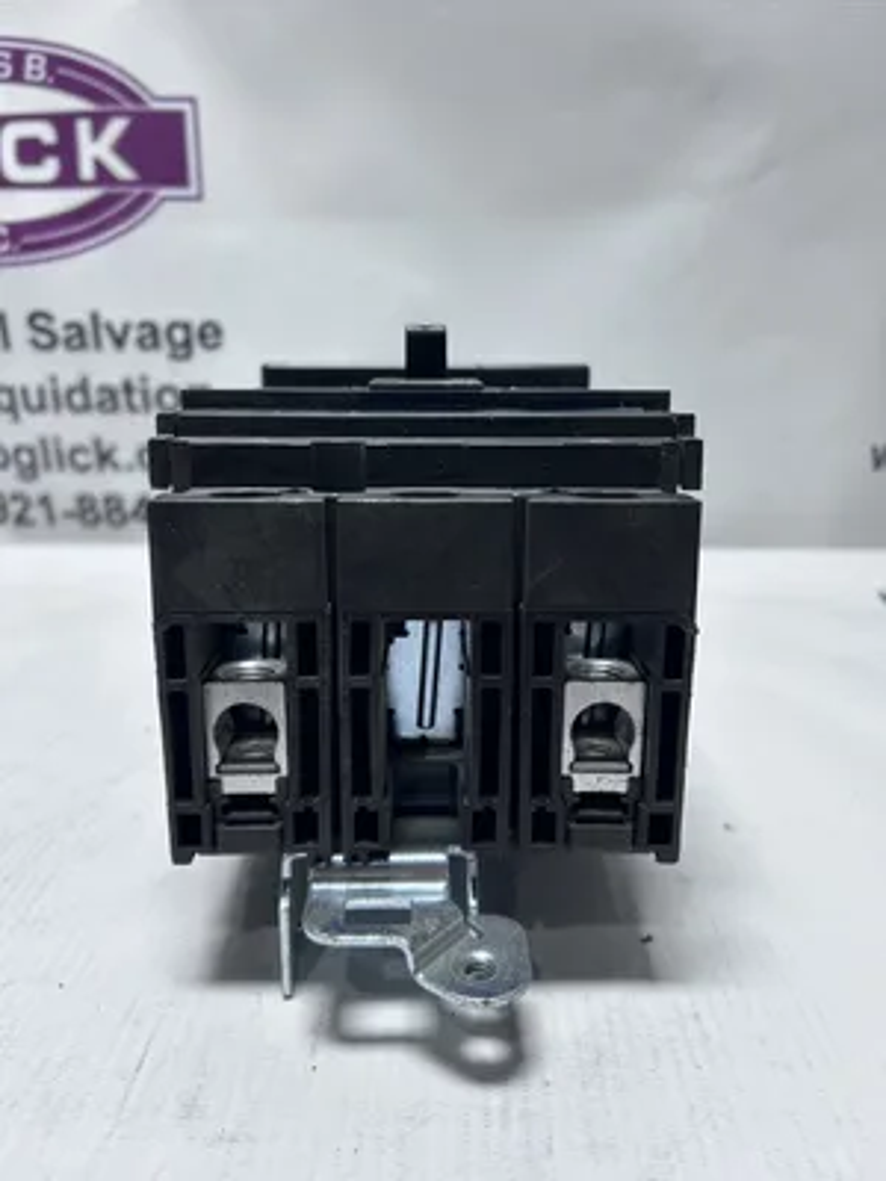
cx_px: 443
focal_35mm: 26
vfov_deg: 67.3
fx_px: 887
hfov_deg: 53.1
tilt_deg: -14.7
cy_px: 590
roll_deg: -0.1
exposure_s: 1/375
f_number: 1.5
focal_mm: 5.7
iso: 50
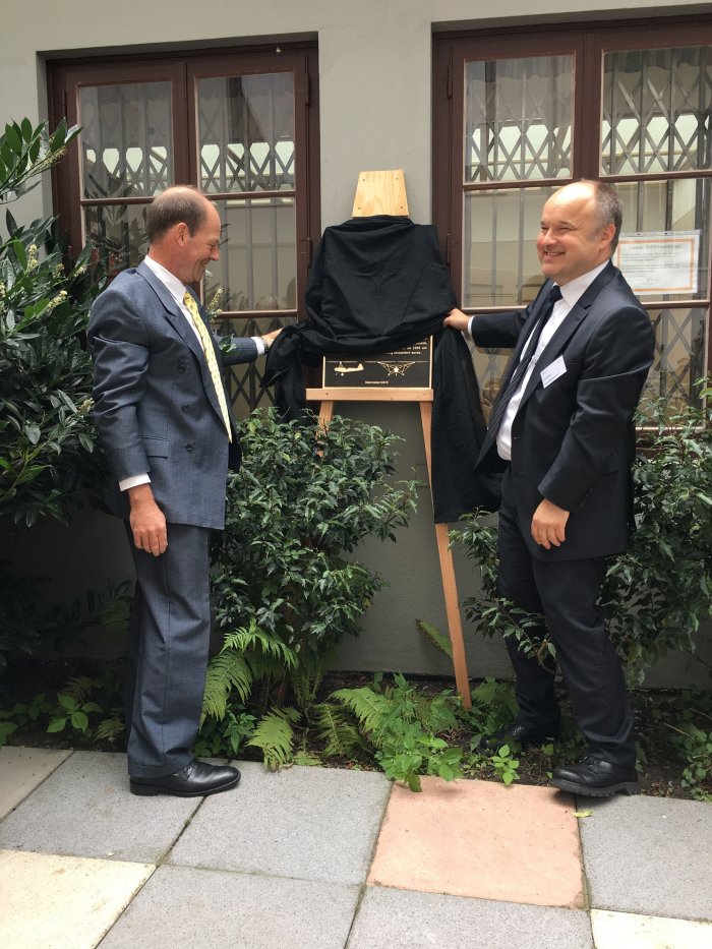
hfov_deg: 48.2
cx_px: 356
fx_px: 795
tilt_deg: -5.3
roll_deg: -0.3
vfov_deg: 61.7
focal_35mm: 29
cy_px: 474
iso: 25
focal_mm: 4.15
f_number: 2.2
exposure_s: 1/50
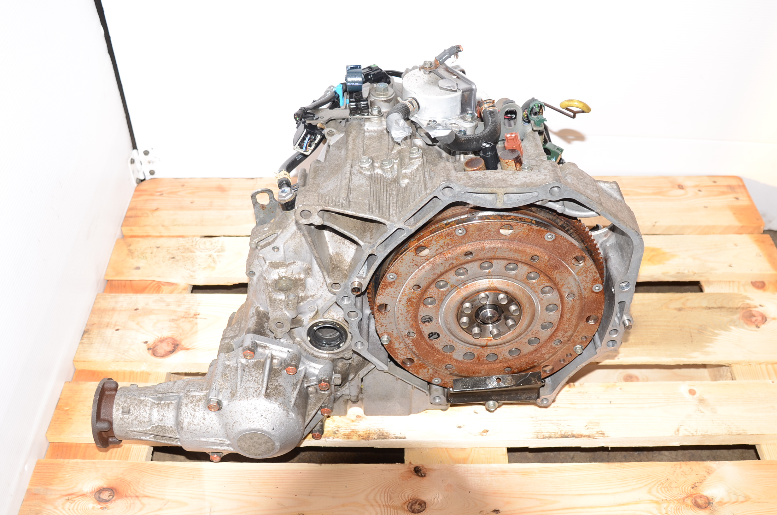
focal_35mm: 36
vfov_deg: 36.7
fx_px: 775
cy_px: 258
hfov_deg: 53.2
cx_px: 388
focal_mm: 24
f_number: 4.5
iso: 100
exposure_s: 1/100
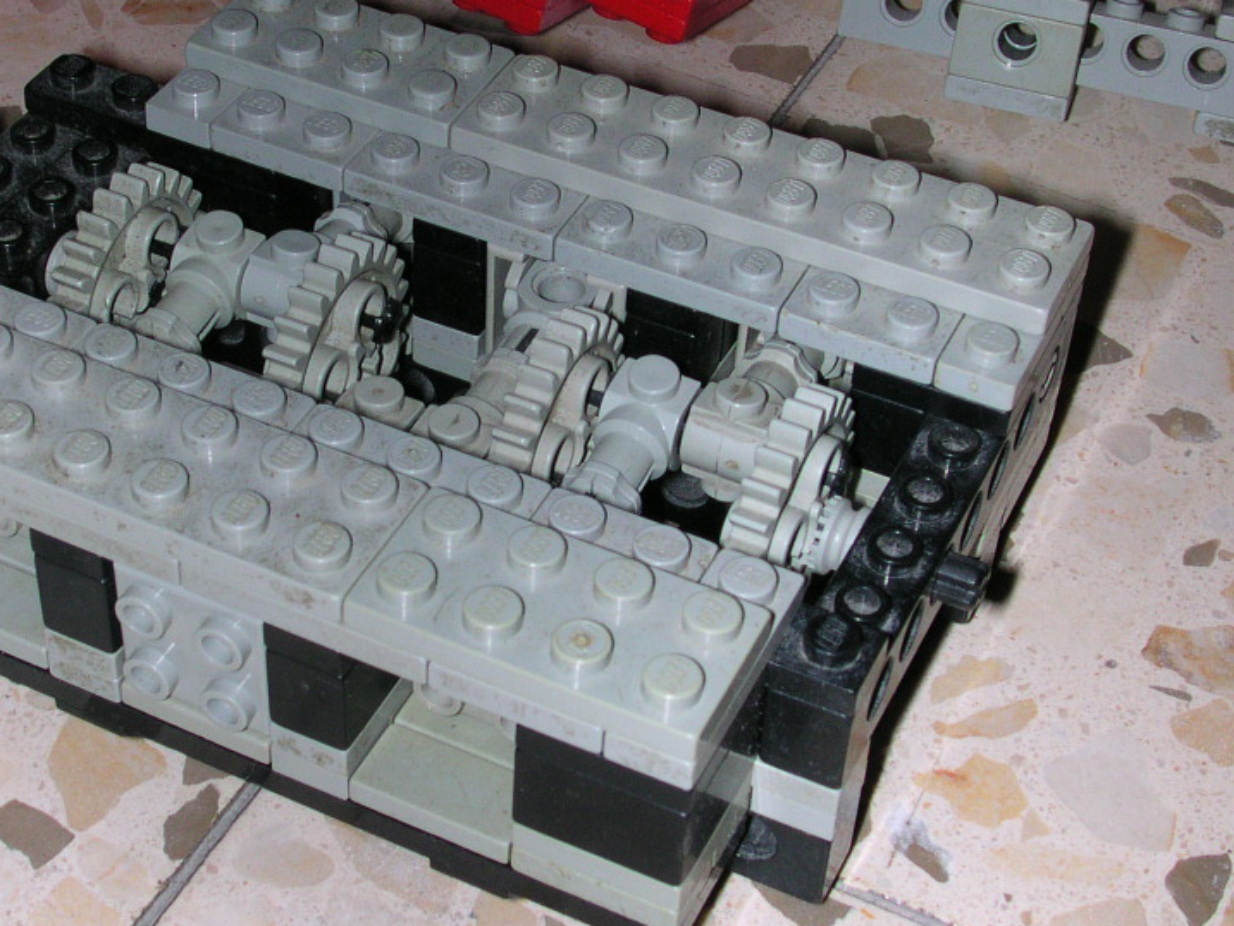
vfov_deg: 21.0
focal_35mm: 70
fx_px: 2496
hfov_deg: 27.7
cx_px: 492
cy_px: 494
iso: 100
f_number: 5.2
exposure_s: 1/60
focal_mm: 7.5
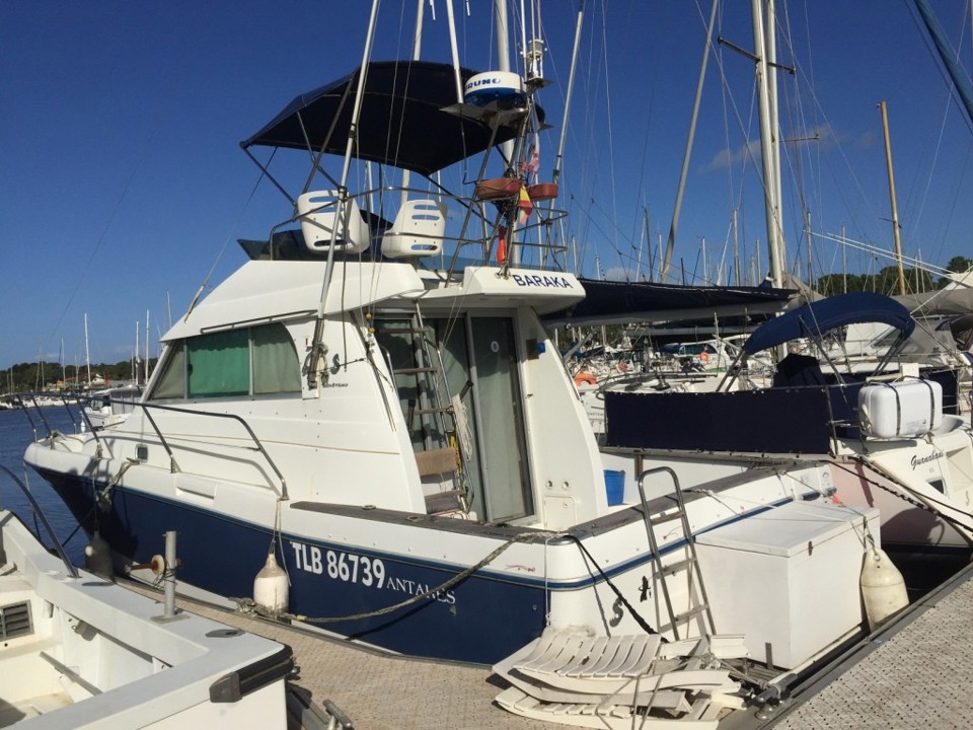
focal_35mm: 29
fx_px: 815
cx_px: 486
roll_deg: +3.2
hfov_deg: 61.7
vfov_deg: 48.2
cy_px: 365
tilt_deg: +0.2
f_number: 2.2
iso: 32
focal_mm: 4.15
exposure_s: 1/7937
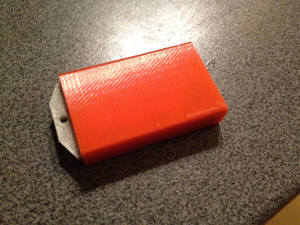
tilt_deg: -62.7
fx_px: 303
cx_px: 150
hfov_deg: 52.6
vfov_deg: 40.7
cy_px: 112
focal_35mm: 35
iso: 400
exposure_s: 1/17
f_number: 2.4
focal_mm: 4.28
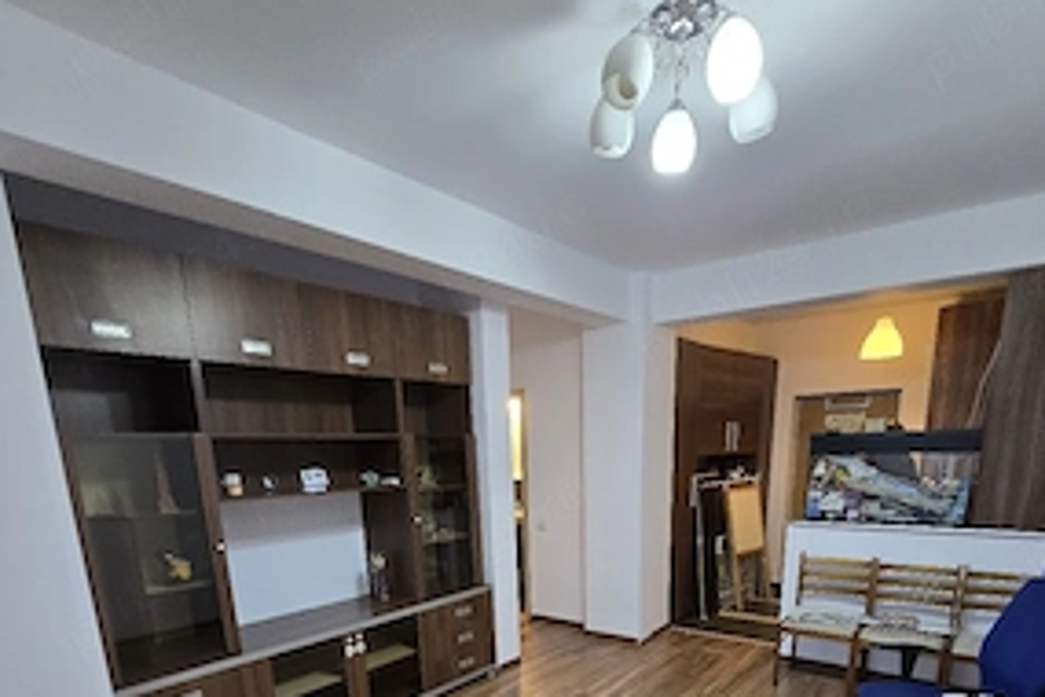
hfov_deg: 86.9
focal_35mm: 19
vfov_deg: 56.9
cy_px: 609
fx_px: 551
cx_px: 543
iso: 320
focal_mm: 2.2
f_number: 2.2
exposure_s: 1/50.3
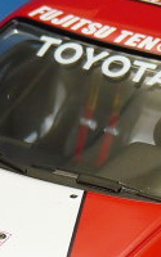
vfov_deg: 3.7
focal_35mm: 564
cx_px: 89
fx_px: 3960
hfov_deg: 2.3
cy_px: 198
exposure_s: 1/40
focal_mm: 16.7
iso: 100
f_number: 3.4
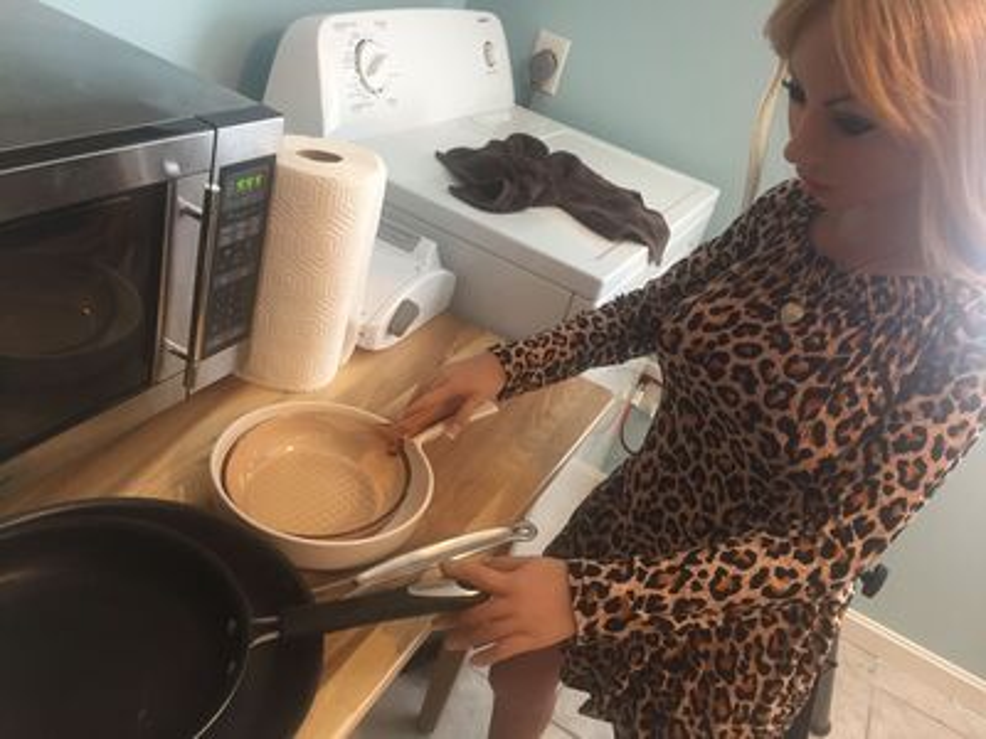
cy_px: 370
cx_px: 493
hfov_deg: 61.7
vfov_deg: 48.2
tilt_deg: -31.6
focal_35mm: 29
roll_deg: -18.8
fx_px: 826
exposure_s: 1/33
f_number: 2.2
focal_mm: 4.15
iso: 125
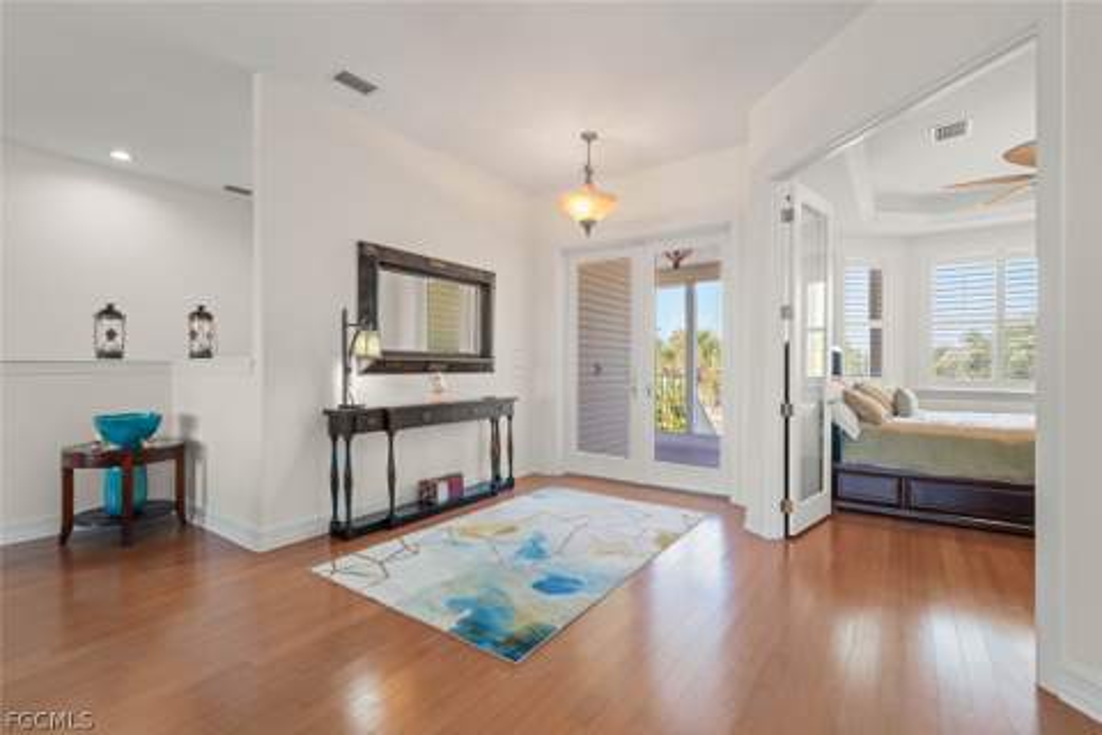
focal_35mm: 16
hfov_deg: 96.7
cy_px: 368
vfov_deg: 73.7
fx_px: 490
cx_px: 551
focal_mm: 16
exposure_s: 1/3
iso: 400
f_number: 11
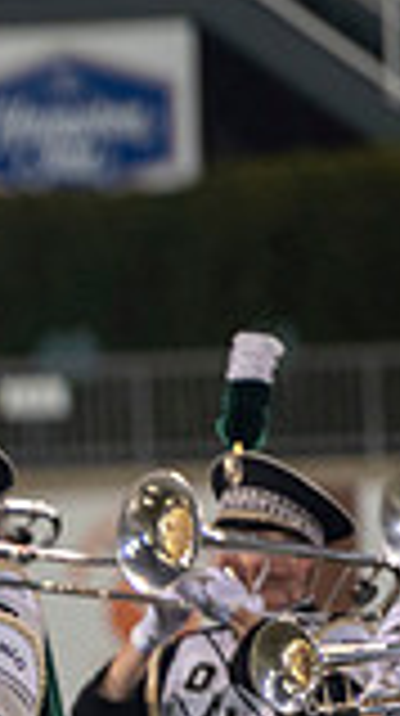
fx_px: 14460
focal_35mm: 764
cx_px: -849
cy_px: 599
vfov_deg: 2.8
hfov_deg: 1.6
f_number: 2.8
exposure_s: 1/500
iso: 1000
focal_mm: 200
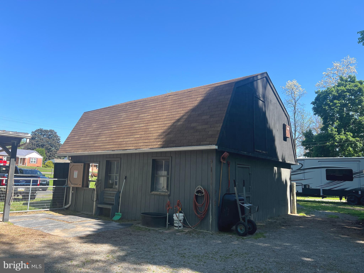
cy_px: 136
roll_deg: -1.8
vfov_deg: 53.1
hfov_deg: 67.3
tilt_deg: +8.1
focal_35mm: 26
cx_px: 182
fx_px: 273
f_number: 1.5
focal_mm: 5.7
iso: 50
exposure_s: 1/1779
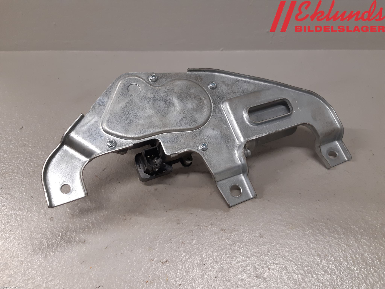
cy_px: 144
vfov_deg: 53.1
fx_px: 289
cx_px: 192
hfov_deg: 67.3
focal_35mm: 26
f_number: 1.7
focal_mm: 3.93
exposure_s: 1/50
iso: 100
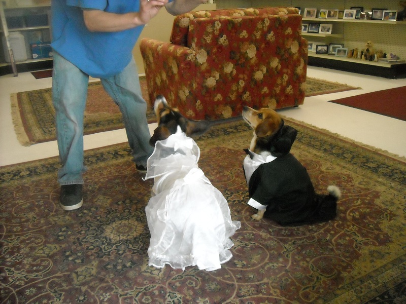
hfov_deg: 52.6
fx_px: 411
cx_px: 203
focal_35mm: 35
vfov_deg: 40.7
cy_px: 152
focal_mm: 5.7
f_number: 2.8
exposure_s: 1/76
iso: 800
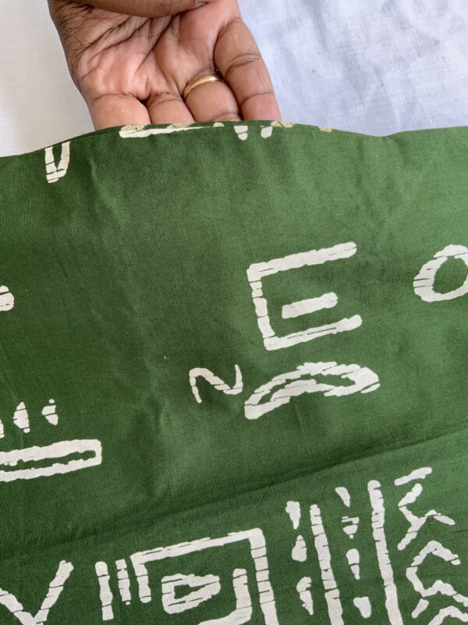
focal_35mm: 29
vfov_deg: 61.7
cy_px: 312
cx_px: 234
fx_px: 523
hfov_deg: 48.2
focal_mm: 3
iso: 16
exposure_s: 1/152
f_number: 1.8
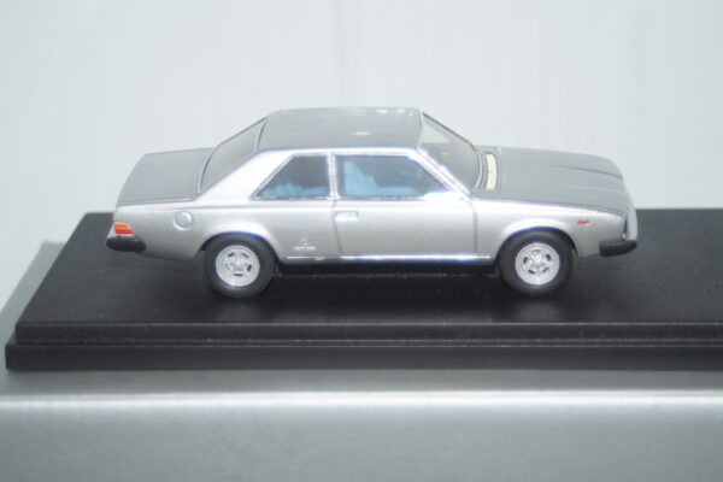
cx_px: 362
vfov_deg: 15.2
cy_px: 241
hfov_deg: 22.6
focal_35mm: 90
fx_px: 1807
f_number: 5.6
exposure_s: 1/80
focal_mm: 60
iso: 400
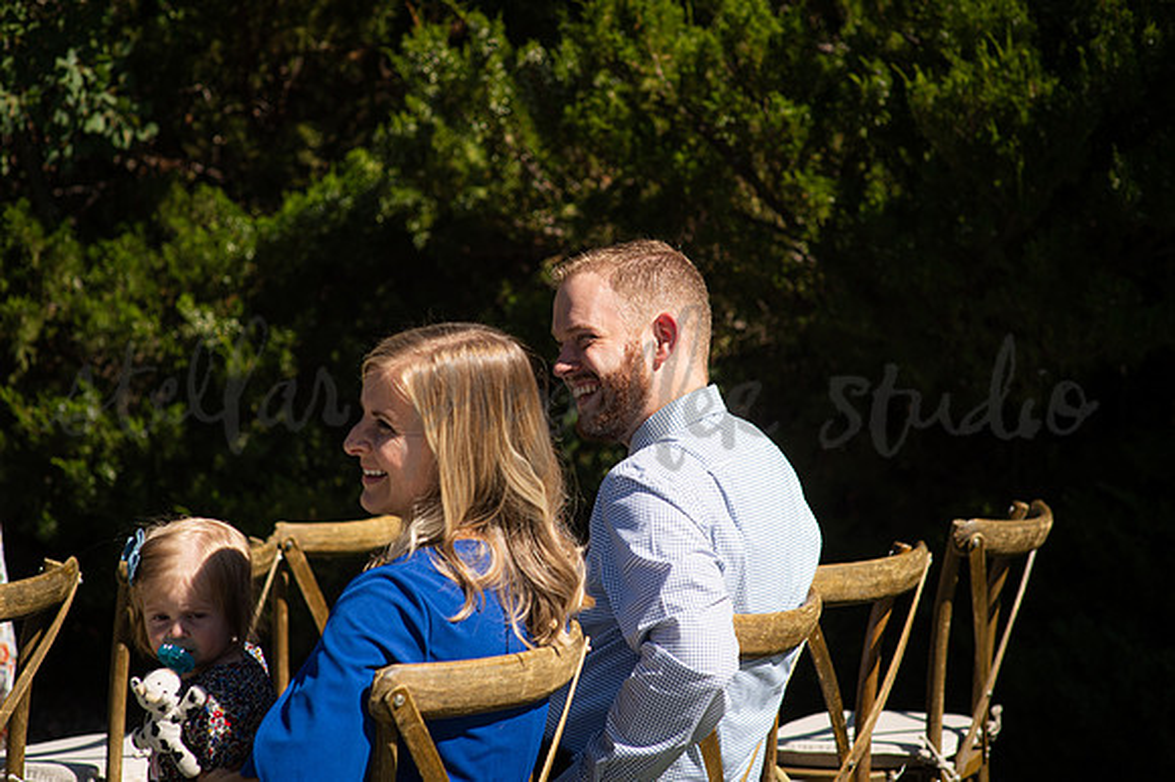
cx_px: 588
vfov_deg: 16.1
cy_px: 391
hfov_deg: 23.9
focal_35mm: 85
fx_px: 2773
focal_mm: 85
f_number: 4
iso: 250
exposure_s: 1/2500
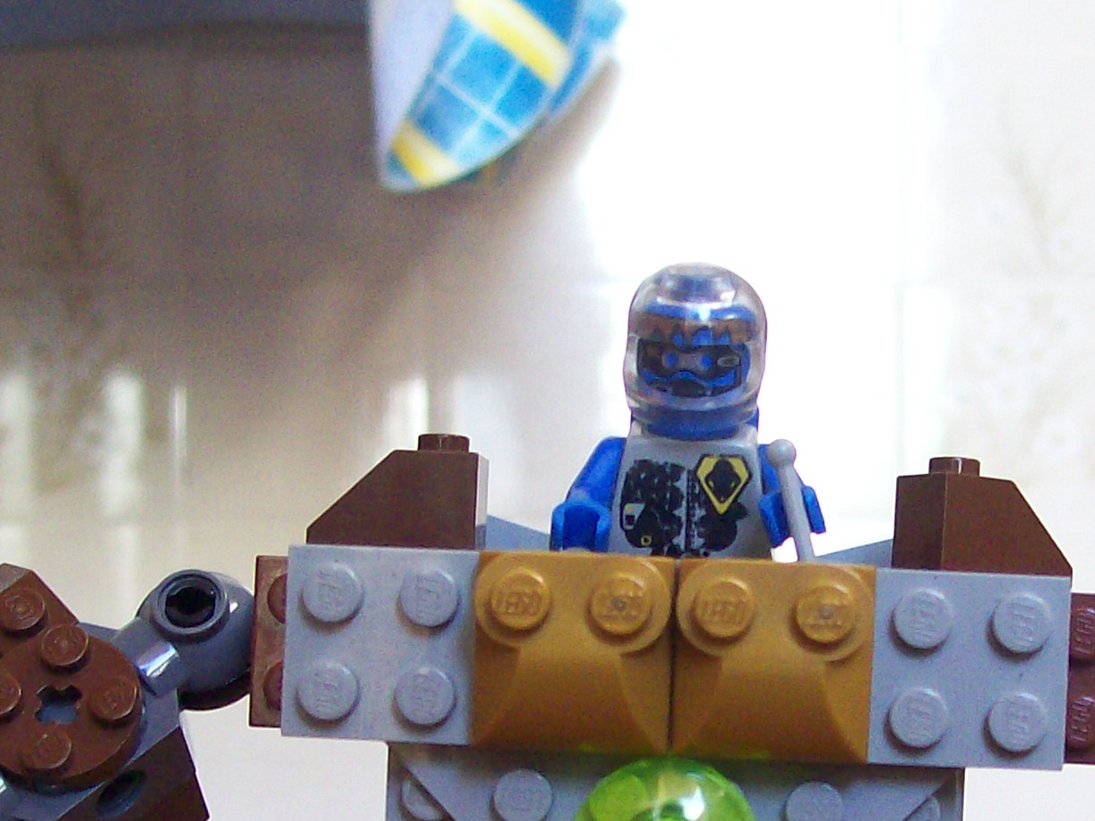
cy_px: 775
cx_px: 721
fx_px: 2847
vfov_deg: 16.2
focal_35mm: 90
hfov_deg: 21.7
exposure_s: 1/28.8
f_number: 2.7
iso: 160
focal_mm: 6
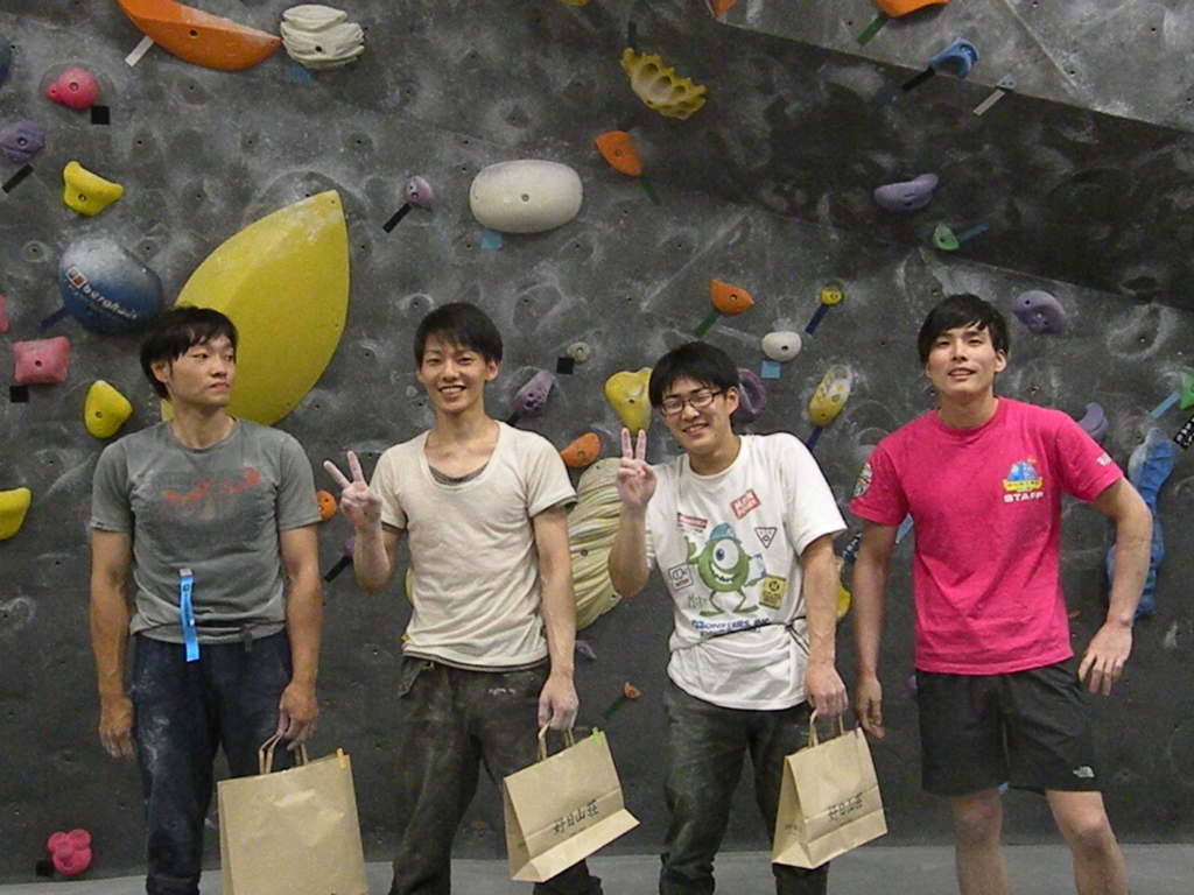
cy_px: 448
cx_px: 597
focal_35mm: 55
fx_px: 1897
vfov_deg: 26.6
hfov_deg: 34.9
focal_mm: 9.8
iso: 1600
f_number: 3.5
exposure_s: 1/200
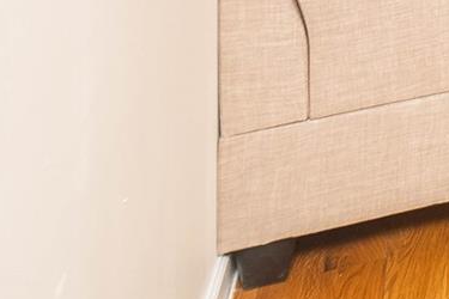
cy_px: -505
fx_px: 1023
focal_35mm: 82
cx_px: 1048
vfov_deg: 11.9
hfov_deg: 15.3
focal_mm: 10
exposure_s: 1/60
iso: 280
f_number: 5
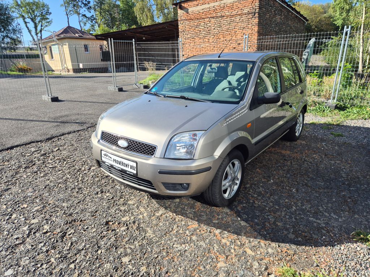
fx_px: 246
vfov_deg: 58.9
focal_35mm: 23
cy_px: 138
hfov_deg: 73.9
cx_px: 185
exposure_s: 1/894
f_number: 1.8
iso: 25
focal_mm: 5.4
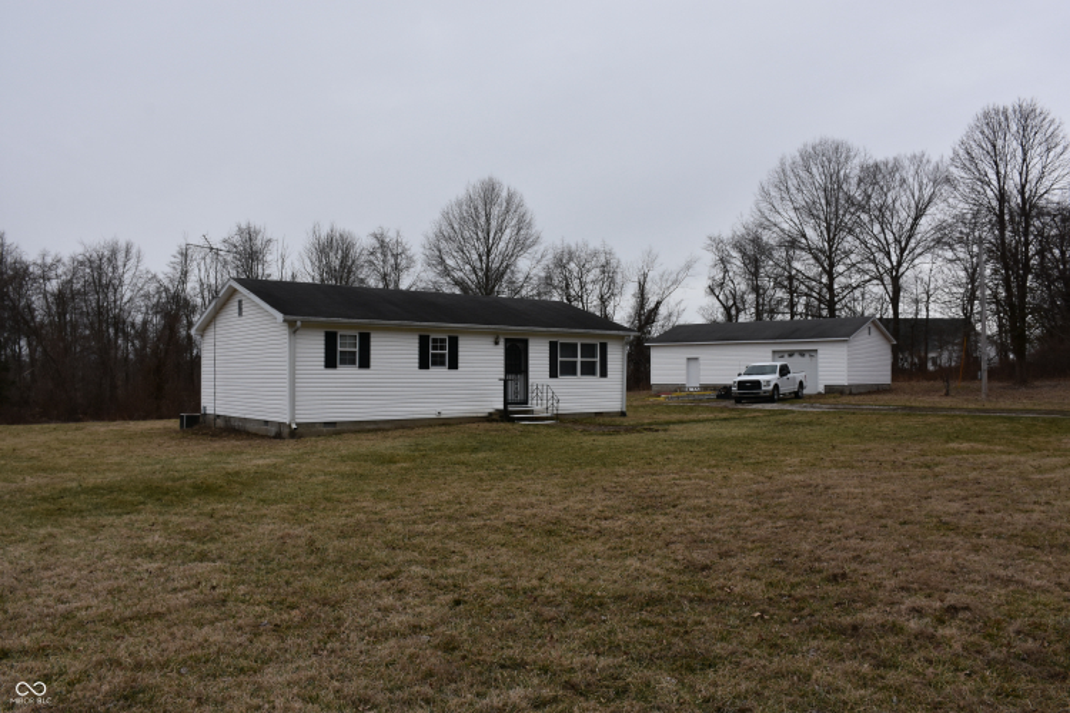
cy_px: 356
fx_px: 802
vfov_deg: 47.9
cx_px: 535
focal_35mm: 27
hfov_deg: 67.4
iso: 250
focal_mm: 18
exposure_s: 1/500
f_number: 8
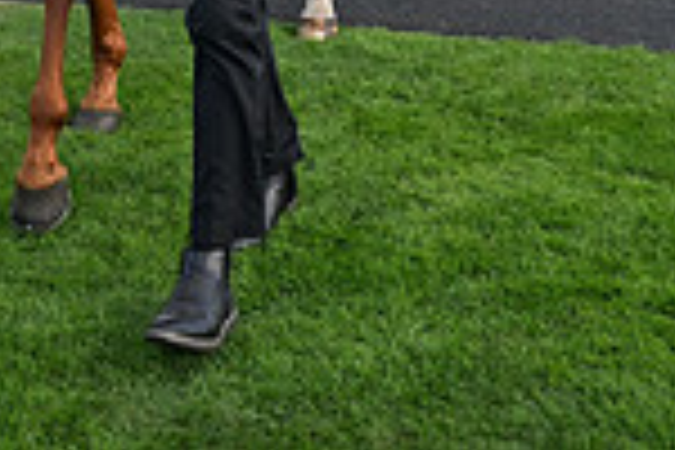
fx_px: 1744
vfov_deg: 13.0
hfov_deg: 21.7
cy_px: -416
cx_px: 144
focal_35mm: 93
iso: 400
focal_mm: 24
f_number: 5
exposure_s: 1/640
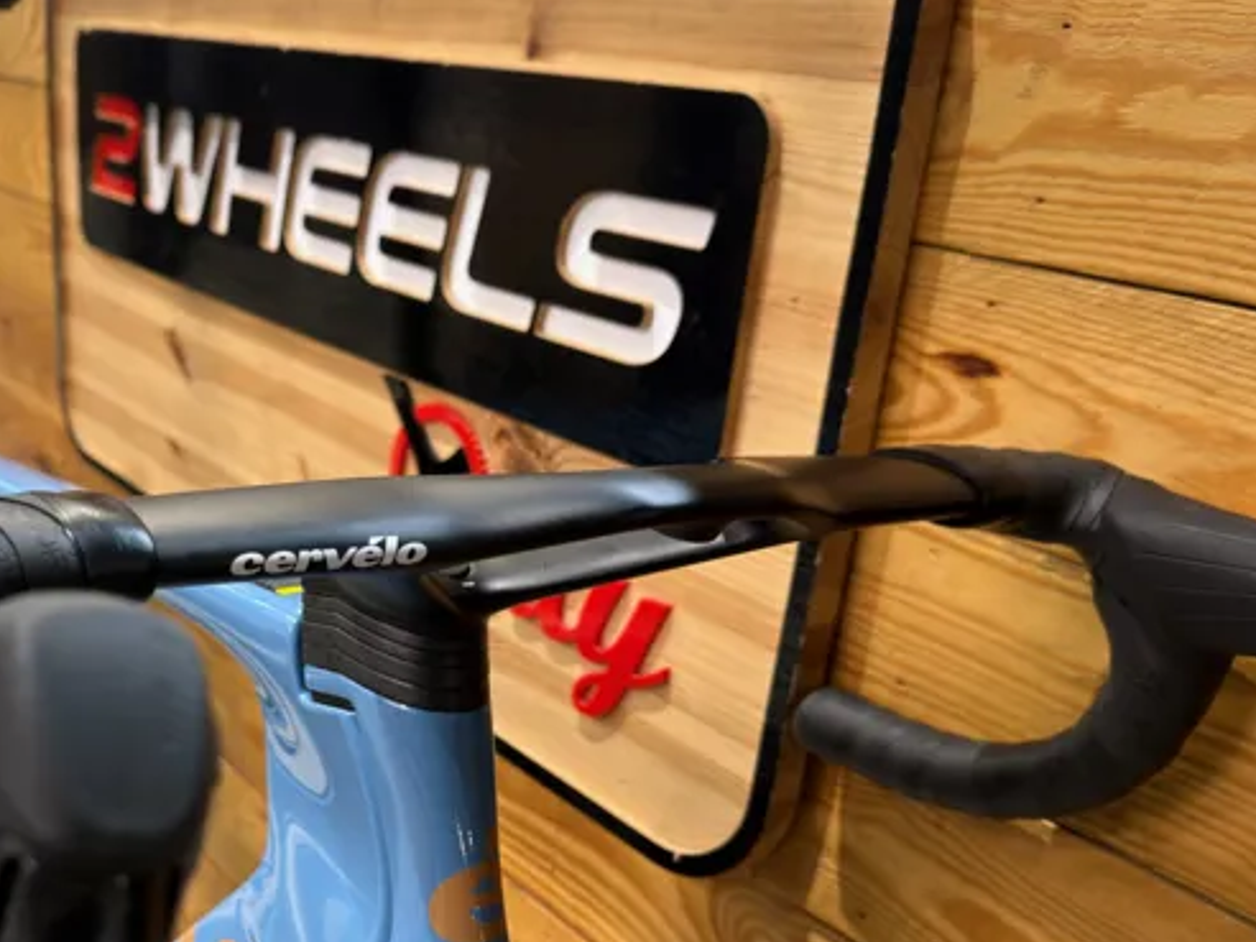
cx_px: 357
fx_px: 1415
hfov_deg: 46.6
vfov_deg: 36.4
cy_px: 633
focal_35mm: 39
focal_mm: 6.76
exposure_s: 1/50
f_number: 1.78
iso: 125
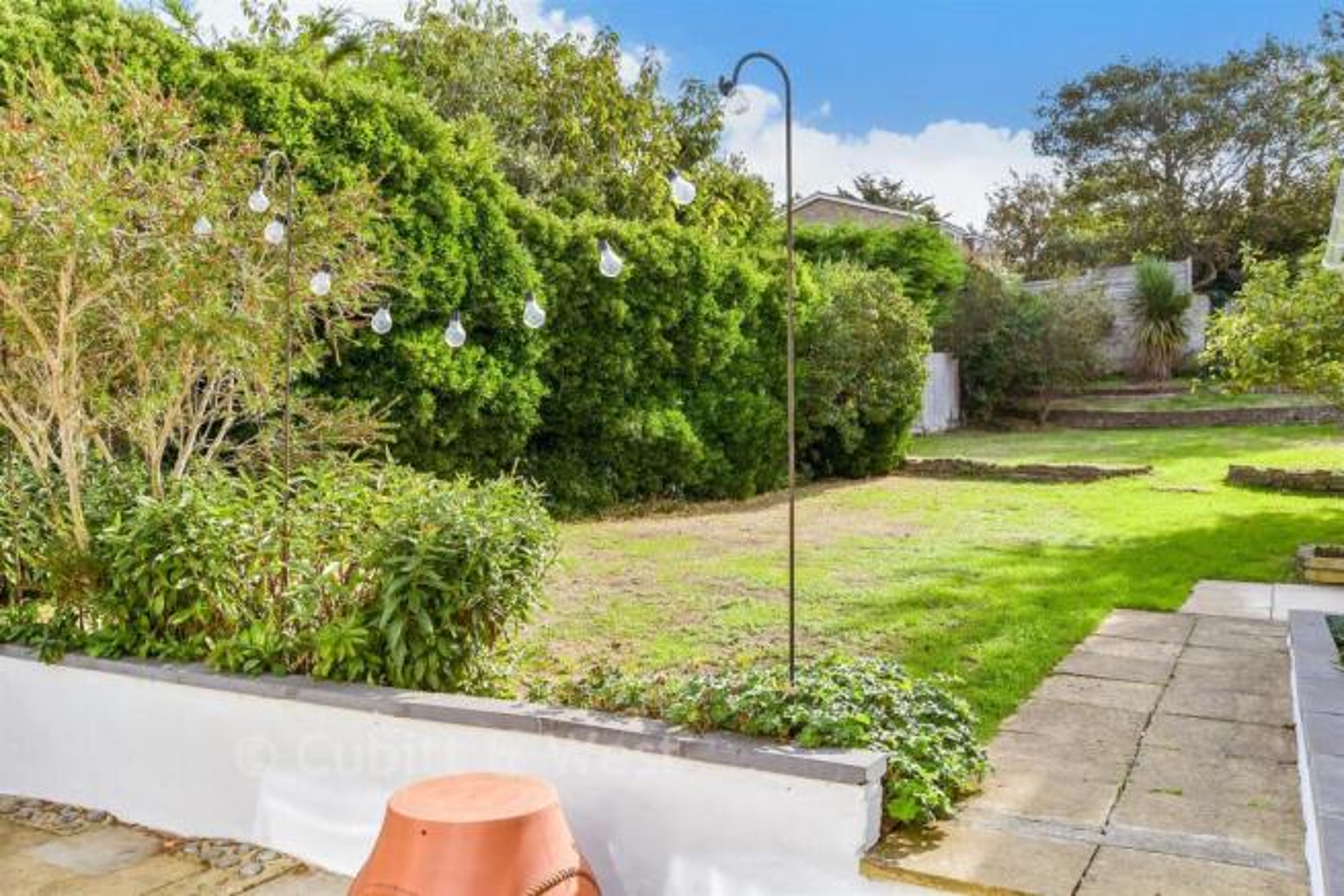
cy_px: 448
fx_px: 1120
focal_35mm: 30
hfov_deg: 61.9
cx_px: 672
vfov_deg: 43.6
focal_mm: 20
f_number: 8
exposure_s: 1/250
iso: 200
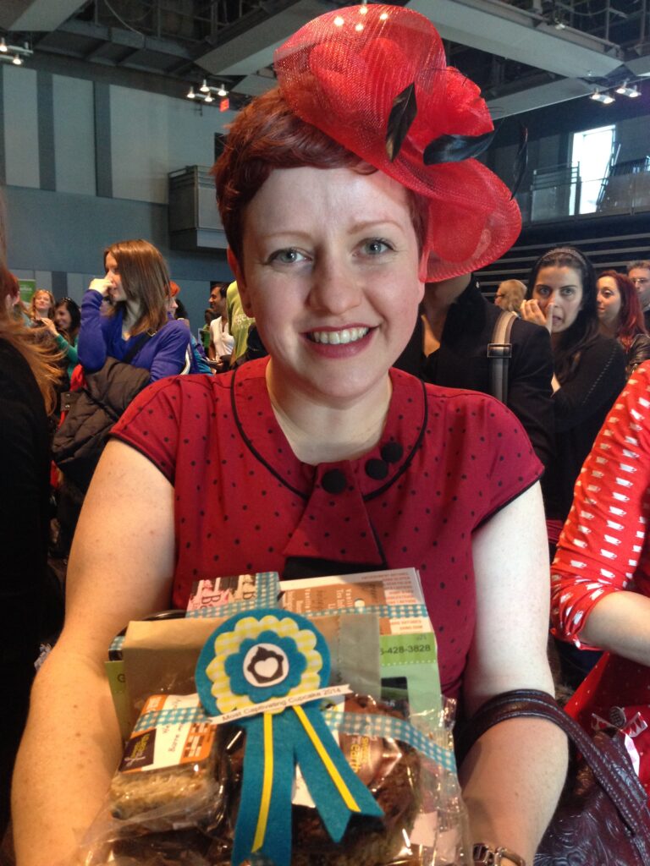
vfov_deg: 55.4
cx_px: 325
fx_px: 826
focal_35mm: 33
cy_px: 433
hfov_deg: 42.9
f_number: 2.4
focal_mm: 4.12
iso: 200
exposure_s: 1/20
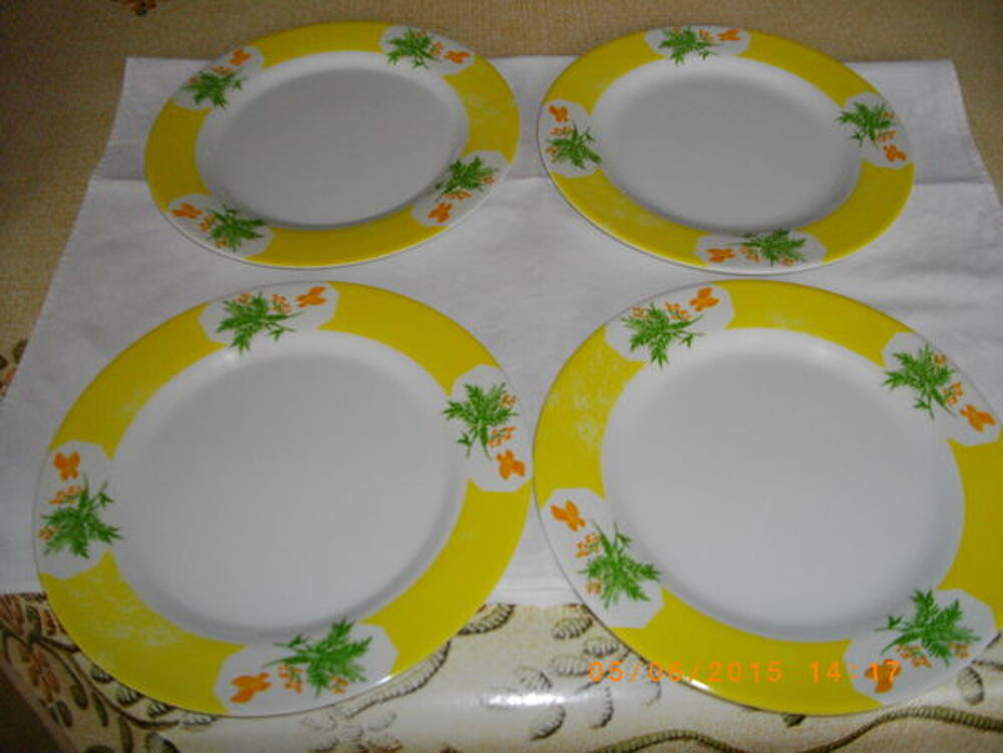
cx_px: 502
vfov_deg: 44.2
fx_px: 927
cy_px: 376
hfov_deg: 56.8
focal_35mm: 32
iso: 200
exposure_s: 1/50
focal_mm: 5.7
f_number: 2.9
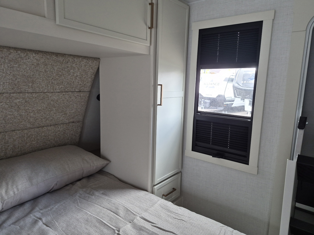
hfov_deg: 73.9
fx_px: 209
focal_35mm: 23
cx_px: 157
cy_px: 118
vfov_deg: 58.9
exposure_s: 1/120
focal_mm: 5.4
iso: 320
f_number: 1.8
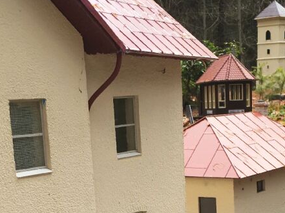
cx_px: 187
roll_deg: +2.6
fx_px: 650
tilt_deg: -12.4
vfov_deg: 17.6
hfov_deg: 24.6
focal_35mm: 79
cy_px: 266
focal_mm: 4.15
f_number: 2.2
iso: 25
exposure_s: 1/201
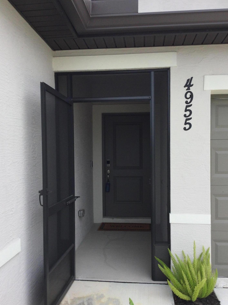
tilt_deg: -2.9
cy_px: 160
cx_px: 118
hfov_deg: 42.9
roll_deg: +1.0
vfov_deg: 55.3
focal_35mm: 33
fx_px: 290
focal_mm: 3.3
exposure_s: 1/727
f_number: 2.4
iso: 25
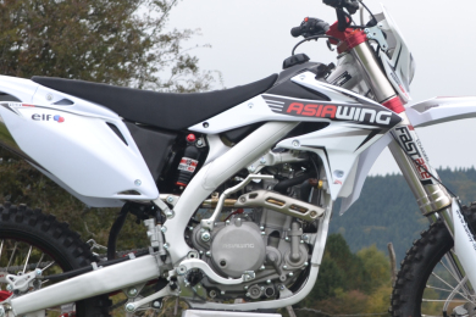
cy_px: 182
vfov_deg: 11.1
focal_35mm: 123
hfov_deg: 16.6
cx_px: 293
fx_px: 1626
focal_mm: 32
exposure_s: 1/125
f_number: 5.6
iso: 100
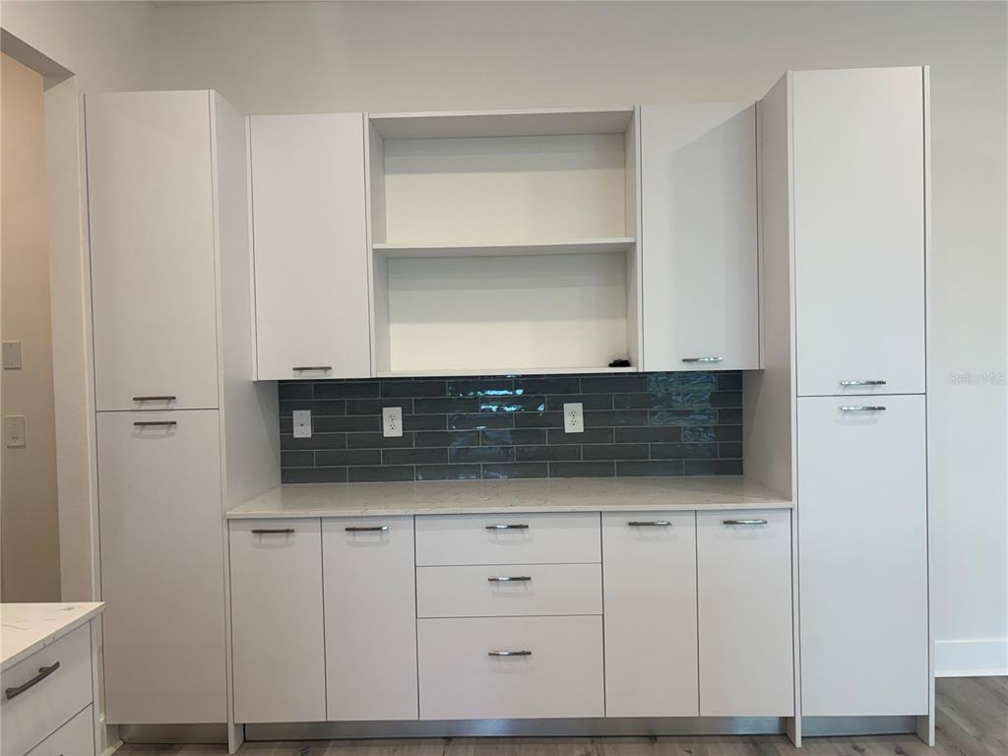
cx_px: 504
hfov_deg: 67.3
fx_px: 757
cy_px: 378
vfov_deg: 53.1
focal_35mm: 26
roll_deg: +2.4
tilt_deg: -0.9
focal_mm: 5.96
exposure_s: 1/120
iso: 80
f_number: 1.6
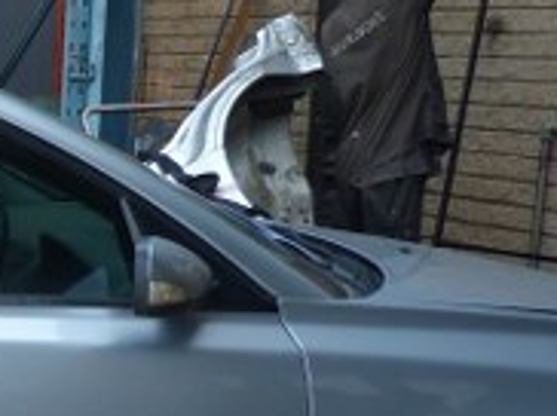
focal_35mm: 110
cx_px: -364
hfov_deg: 15.9
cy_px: 471
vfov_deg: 13.1
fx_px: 1768
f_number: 3.2
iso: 80
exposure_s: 1/125
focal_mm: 4.5
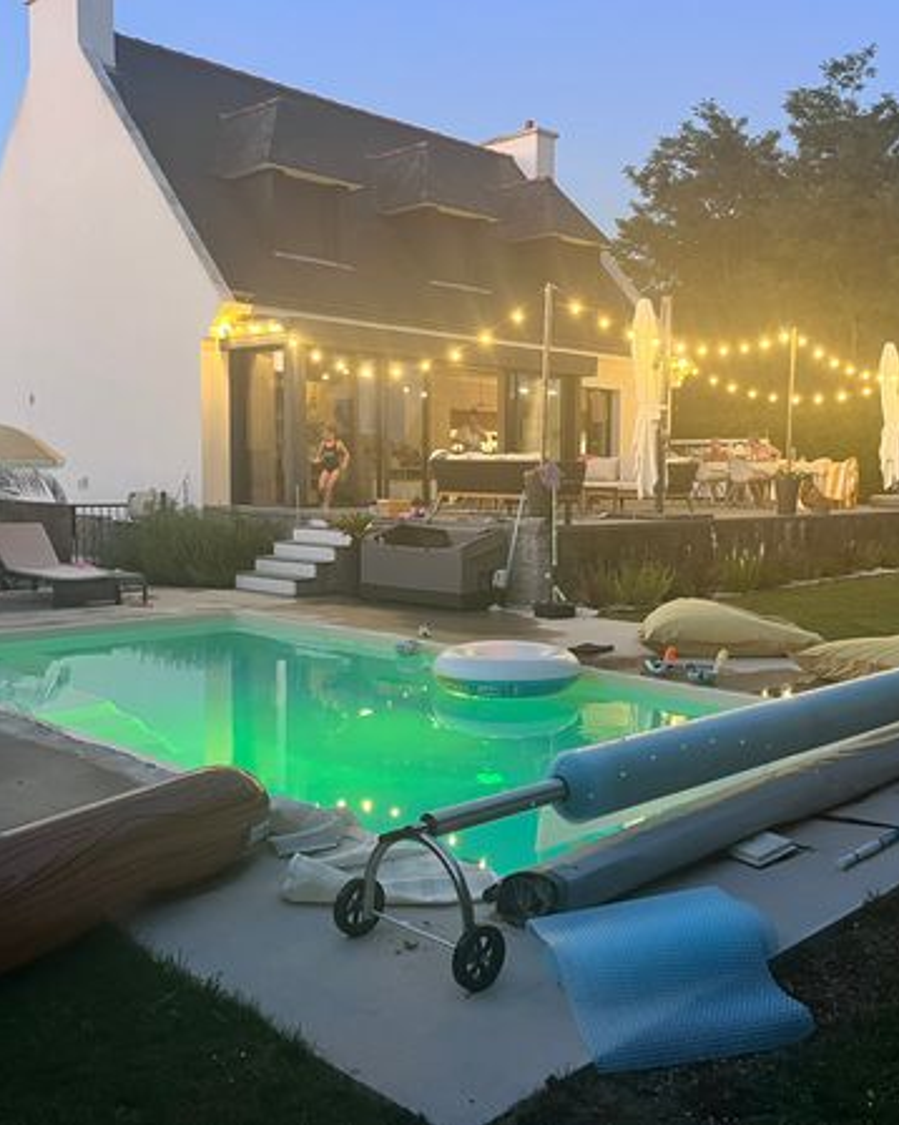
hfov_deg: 43.1
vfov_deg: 52.9
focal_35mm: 34
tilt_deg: -4.5
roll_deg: -0.5
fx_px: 1132
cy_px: 562
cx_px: 547
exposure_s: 1/33
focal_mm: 5.1
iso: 500
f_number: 1.6
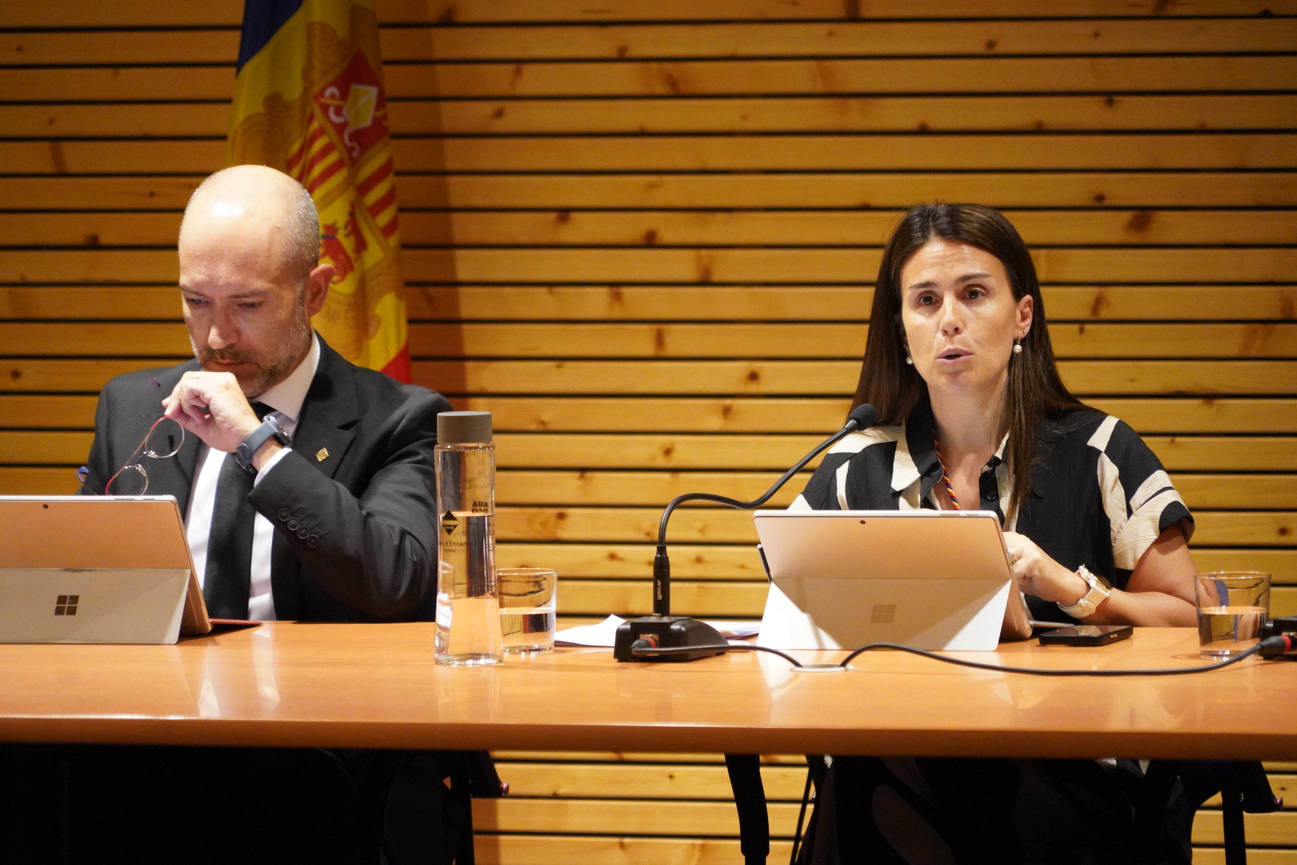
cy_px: 432
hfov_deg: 8.6
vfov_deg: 5.7
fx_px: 8646
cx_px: 648
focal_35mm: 240
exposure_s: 1/250
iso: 12800
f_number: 6.3
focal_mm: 240
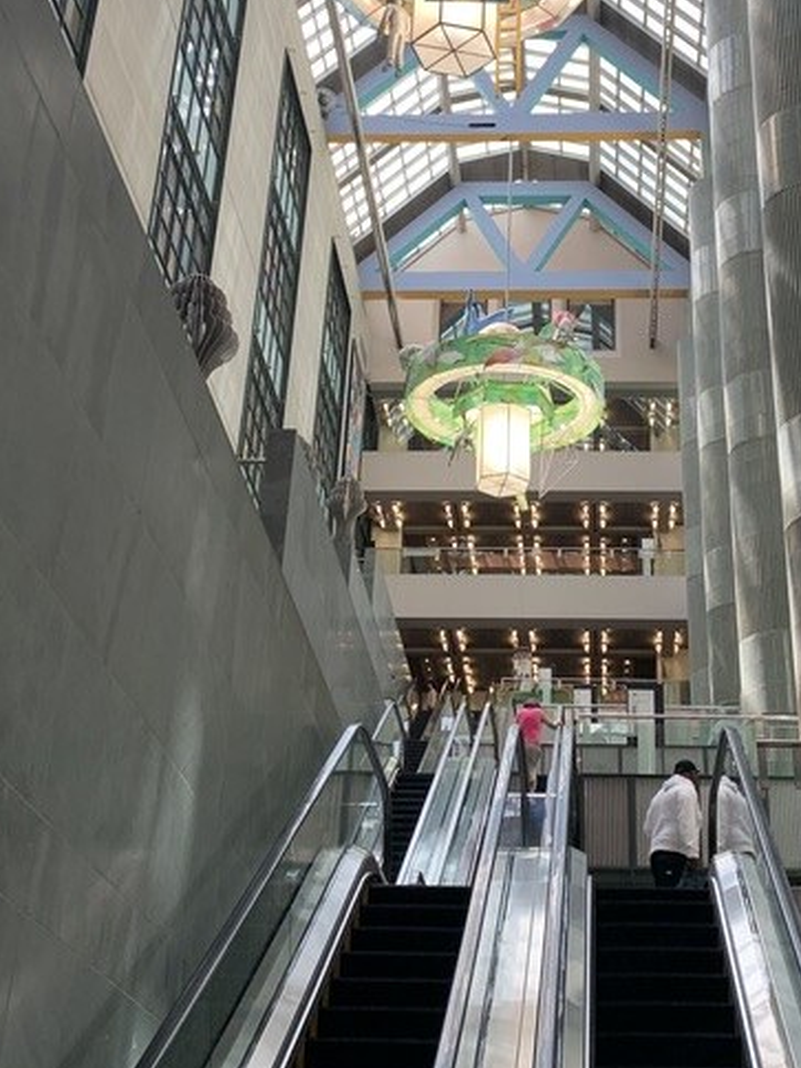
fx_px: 1697
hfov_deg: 26.5
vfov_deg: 34.2
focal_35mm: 55
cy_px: 269
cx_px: 494
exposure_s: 1/120
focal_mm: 4.25
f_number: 1.8
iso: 50
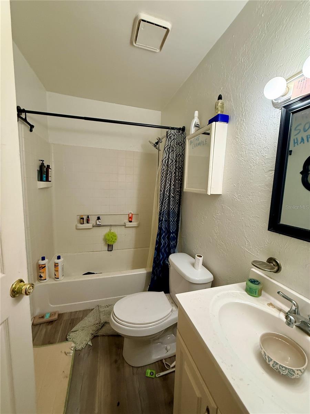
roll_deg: -0.8
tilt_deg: -9.6
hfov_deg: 85.7
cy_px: 207
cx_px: 155
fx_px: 167
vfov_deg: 102.1
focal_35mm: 14
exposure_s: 1/120
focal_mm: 2.22
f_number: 2.2
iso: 320
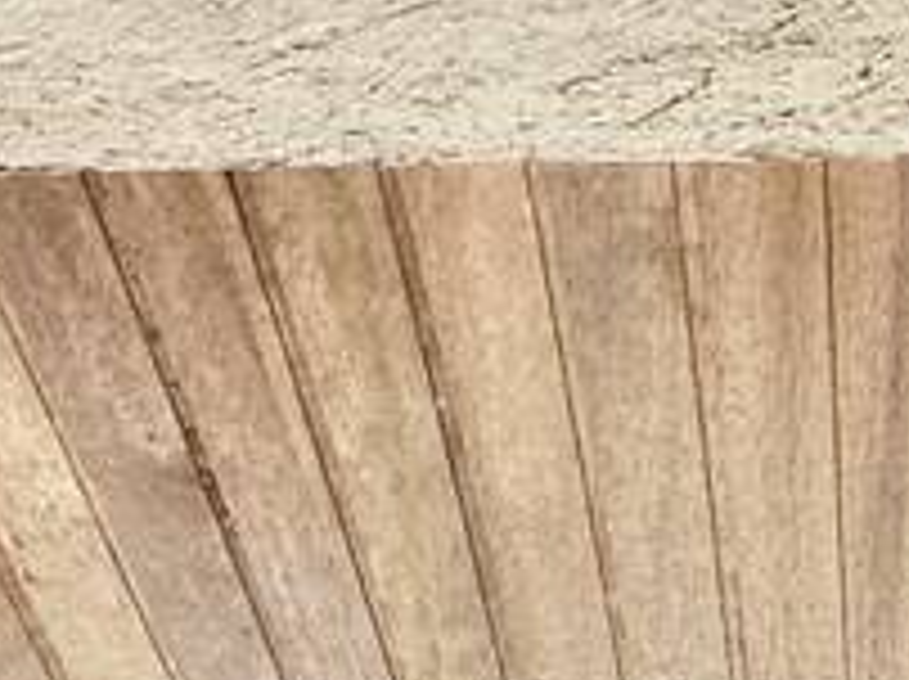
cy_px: 2026
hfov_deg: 19.3
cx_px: 832
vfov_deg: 10.5
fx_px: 2623
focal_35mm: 100
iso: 40
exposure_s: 1/168
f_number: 2.2
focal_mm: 2.22
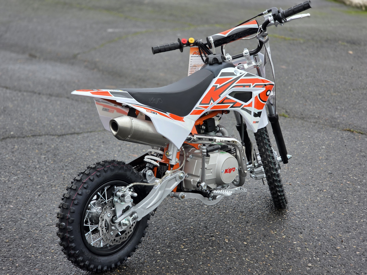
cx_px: 184
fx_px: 732
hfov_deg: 28.2
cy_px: 138
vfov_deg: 21.3
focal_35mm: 69
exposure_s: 1/193
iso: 50
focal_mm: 7.9
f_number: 2.4
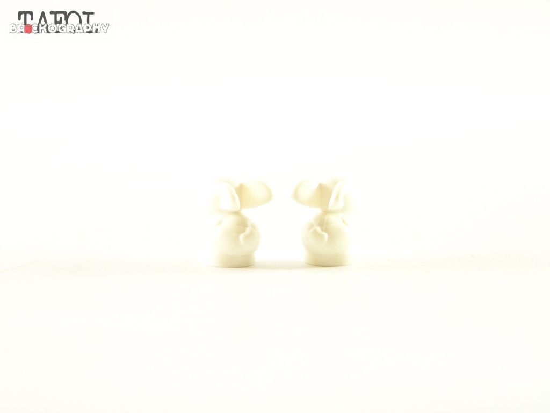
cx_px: 275
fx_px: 1668
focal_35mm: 105
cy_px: 206
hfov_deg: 18.7
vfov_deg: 14.1
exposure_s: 1/45
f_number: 3.2
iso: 400
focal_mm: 17.5
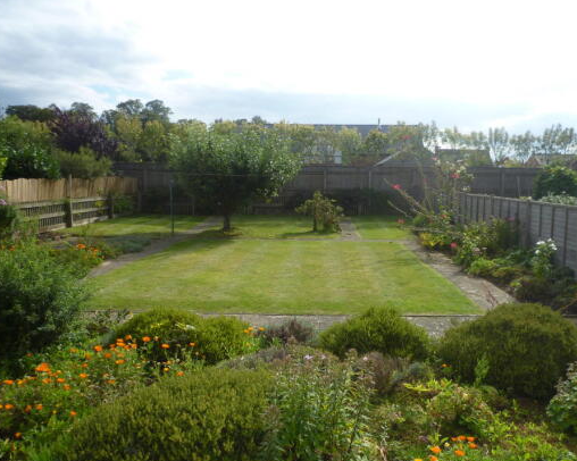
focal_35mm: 28
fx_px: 478
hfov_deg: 62.1
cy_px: 236
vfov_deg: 51.5
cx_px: 319
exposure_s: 1/640
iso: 100
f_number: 3.5
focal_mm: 4.4
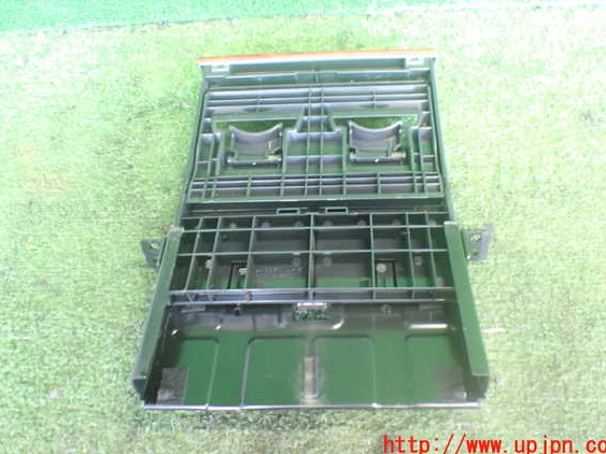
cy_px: 217
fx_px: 560
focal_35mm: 32
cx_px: 304
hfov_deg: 56.8
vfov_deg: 44.1
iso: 1000
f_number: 2.3
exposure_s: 1/30
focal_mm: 5.4
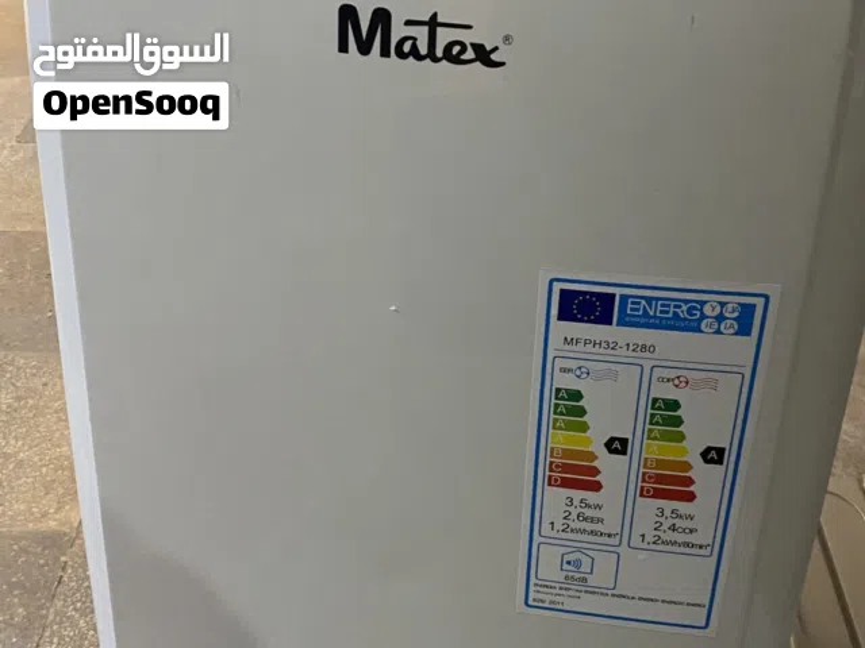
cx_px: 432
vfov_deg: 53.1
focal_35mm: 26
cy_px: 324
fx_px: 650
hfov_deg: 67.3
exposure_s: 1/25
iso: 500
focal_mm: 4.25
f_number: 1.8
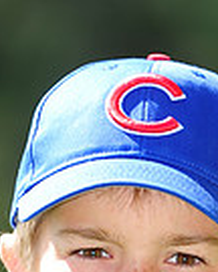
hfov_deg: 1.9
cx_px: 210
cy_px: 423
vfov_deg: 2.4
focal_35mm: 808
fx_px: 6516
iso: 200
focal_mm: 200
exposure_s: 1/400
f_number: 4.5
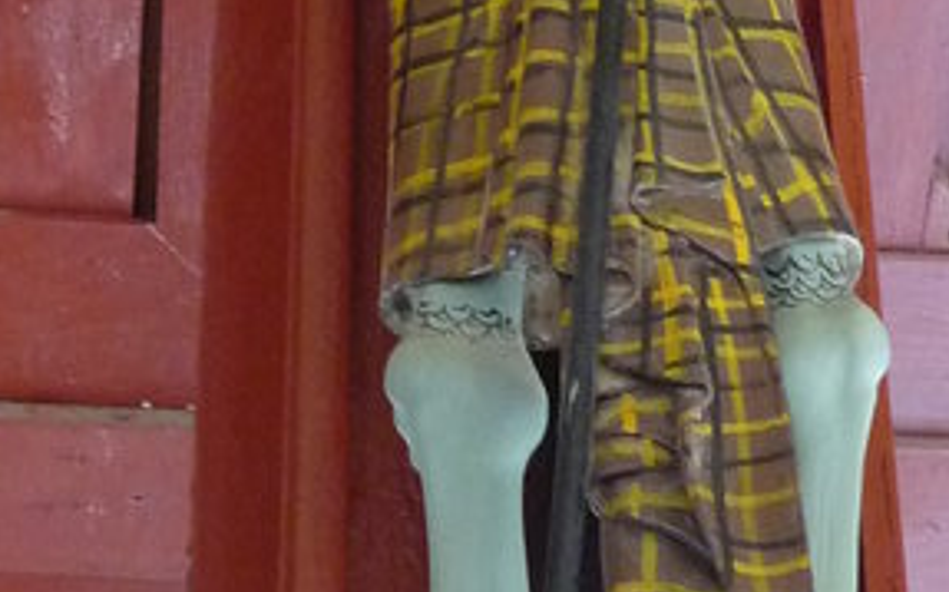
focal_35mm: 139
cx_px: 592
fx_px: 3593
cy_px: -195
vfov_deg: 9.2
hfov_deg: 15.0
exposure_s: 1/30
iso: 320
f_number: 3.6
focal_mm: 5.8
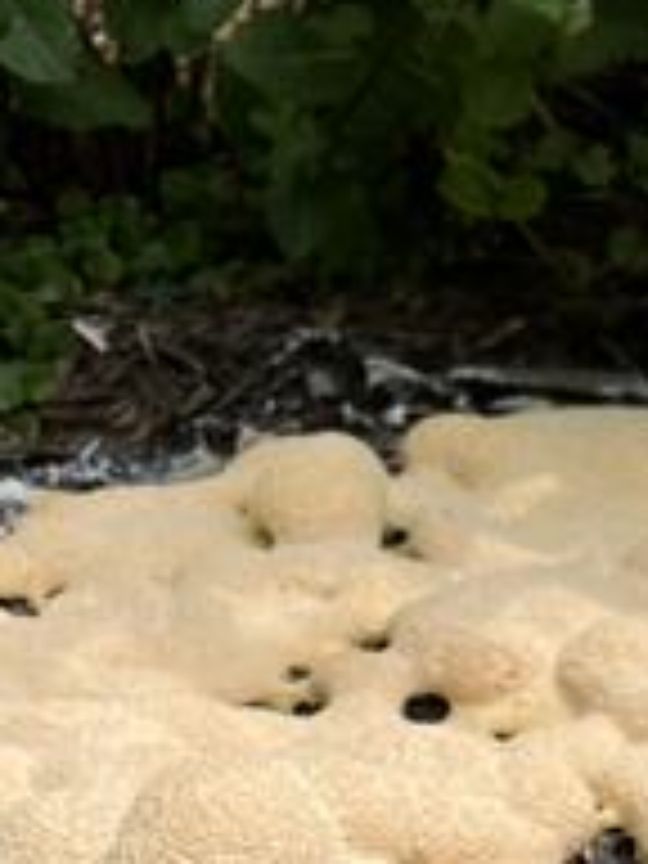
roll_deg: -2.4
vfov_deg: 18.9
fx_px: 2371
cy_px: 1184
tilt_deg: -34.4
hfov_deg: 15.3
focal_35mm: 95
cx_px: 632
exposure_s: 1/2571
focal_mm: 5.1
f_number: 1.6
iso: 50
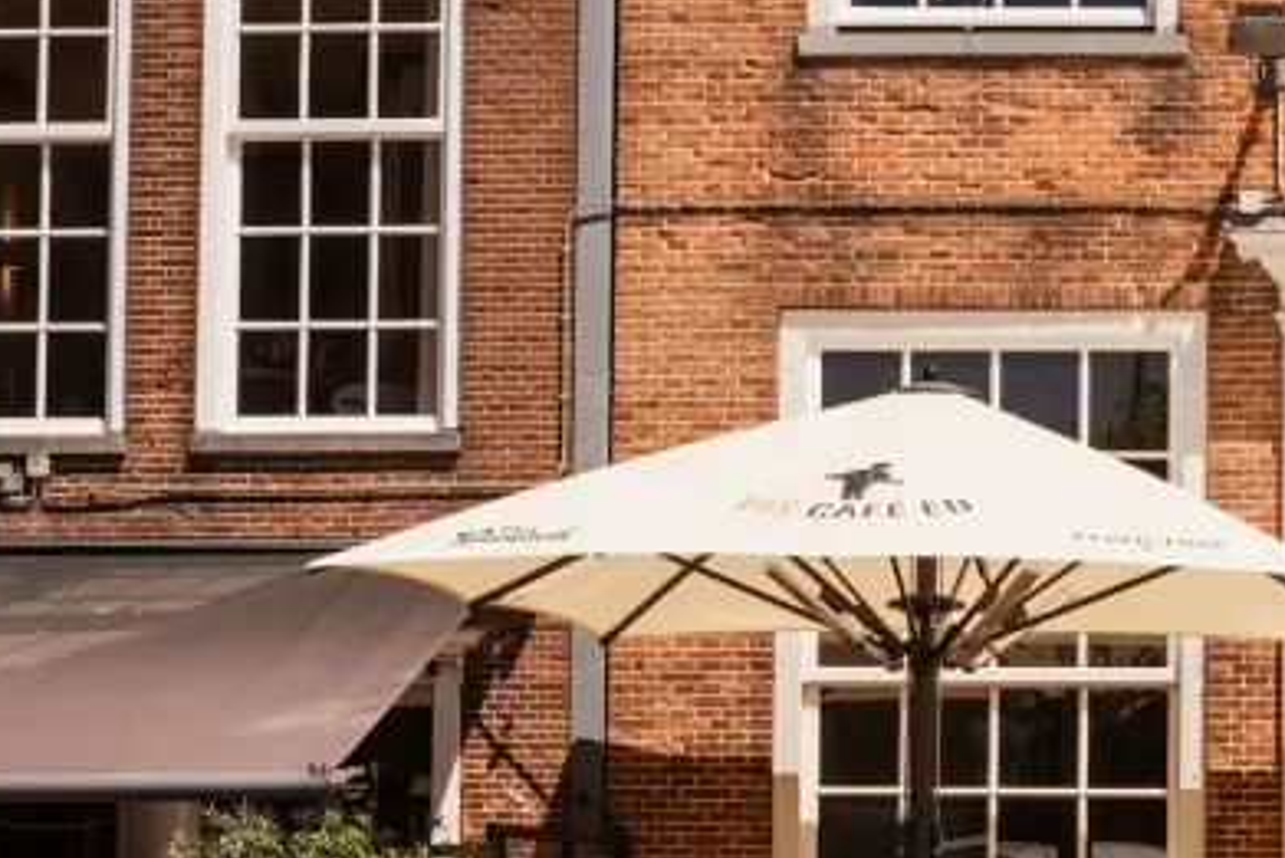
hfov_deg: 17.7
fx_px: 3928
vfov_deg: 12.4
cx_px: 1523
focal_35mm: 110
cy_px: 702
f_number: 9
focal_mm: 27
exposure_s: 1/180
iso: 125
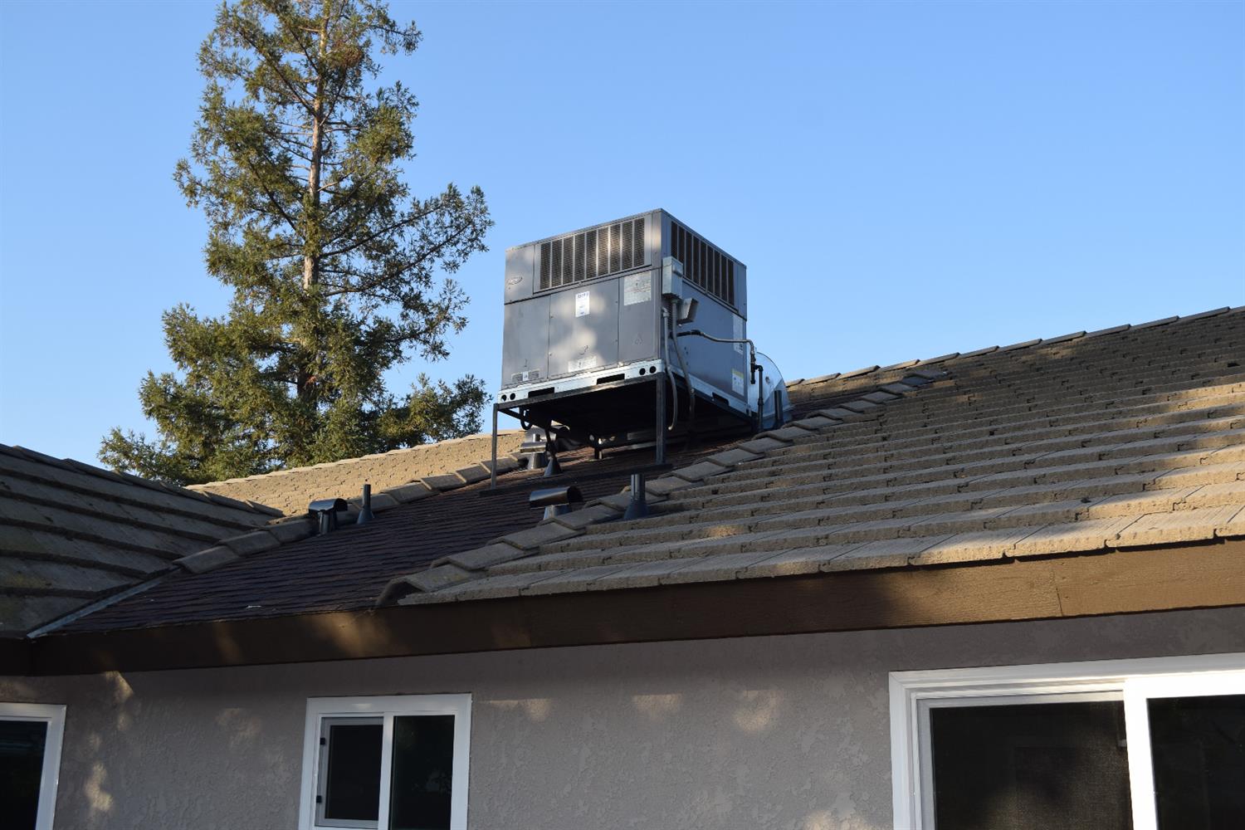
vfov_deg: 33.0
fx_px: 1401
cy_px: 415
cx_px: 622
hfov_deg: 47.9
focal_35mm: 40
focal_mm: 27
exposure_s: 1/200
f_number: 7.1
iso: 100
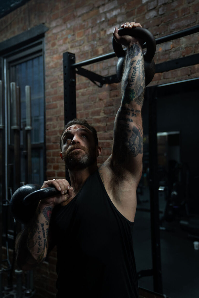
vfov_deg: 50.7
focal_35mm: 38
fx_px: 315
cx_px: 100
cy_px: 149
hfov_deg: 35.1
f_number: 2.8
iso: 1000
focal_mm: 38
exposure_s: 1/125
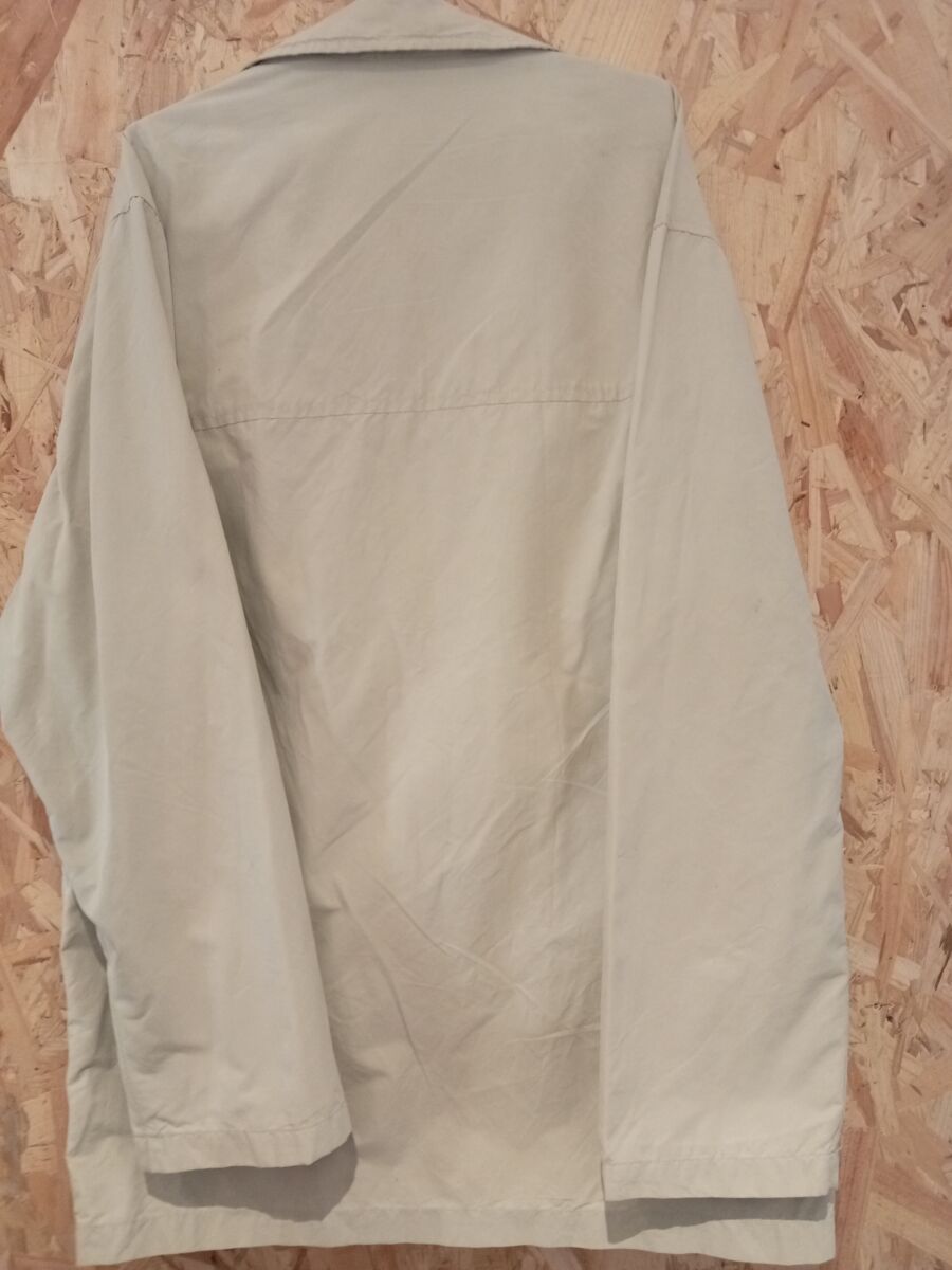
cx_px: 476
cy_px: 635
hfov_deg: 51.4
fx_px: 990
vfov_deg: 65.3
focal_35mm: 27
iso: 1012
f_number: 1.8
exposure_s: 1/20
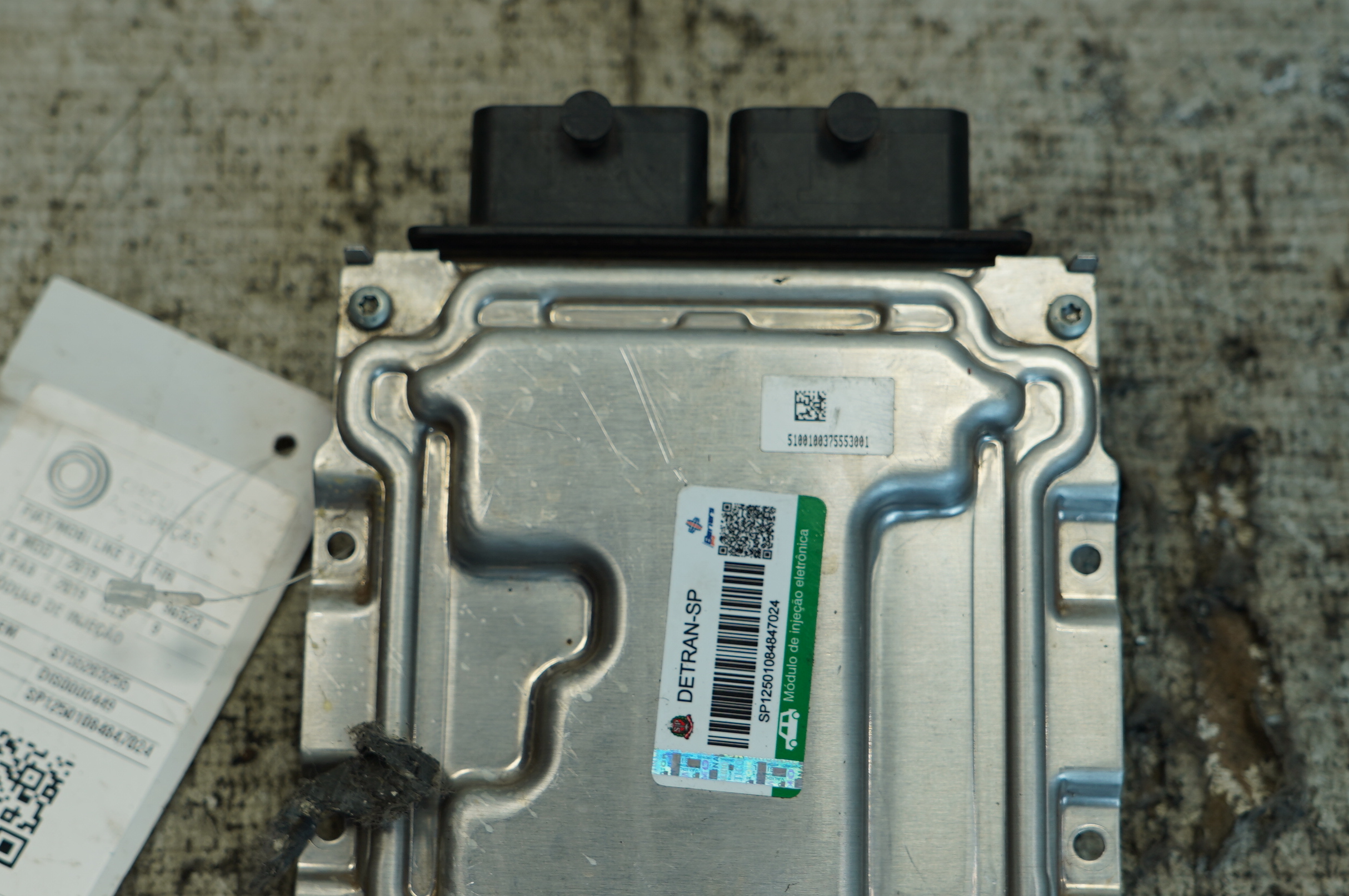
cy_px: 544
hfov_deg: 35.0
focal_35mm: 57
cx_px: 567
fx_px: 2134
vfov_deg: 23.7
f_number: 4
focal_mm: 31
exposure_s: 1/80
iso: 100
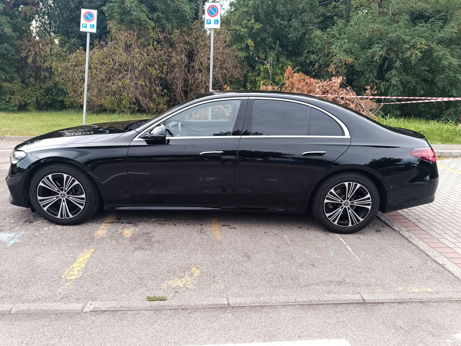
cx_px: 230
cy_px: 173
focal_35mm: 24
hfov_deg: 71.6
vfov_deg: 56.8
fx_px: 320
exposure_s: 1/100
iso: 174
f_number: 1.65
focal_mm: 6.14
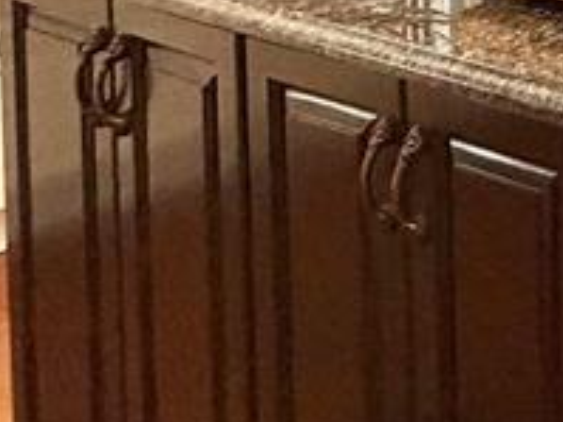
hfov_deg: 14.6
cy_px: -377
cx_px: 1395
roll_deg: +0.1
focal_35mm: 72
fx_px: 1170
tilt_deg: -2.9
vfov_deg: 16.5
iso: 200
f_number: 2.2
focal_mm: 2.22
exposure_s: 1/60
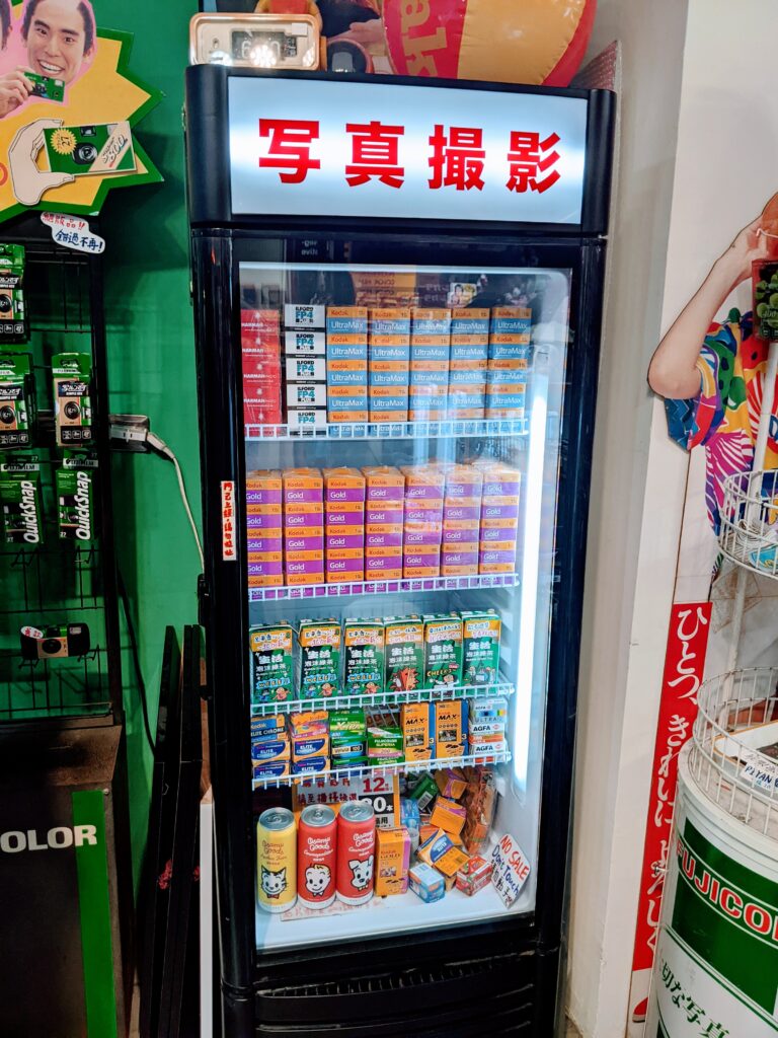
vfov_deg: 65.3
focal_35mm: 27
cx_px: 389
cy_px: 519
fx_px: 809
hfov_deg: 51.4
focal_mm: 4.44
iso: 71
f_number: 1.8
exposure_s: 1/120
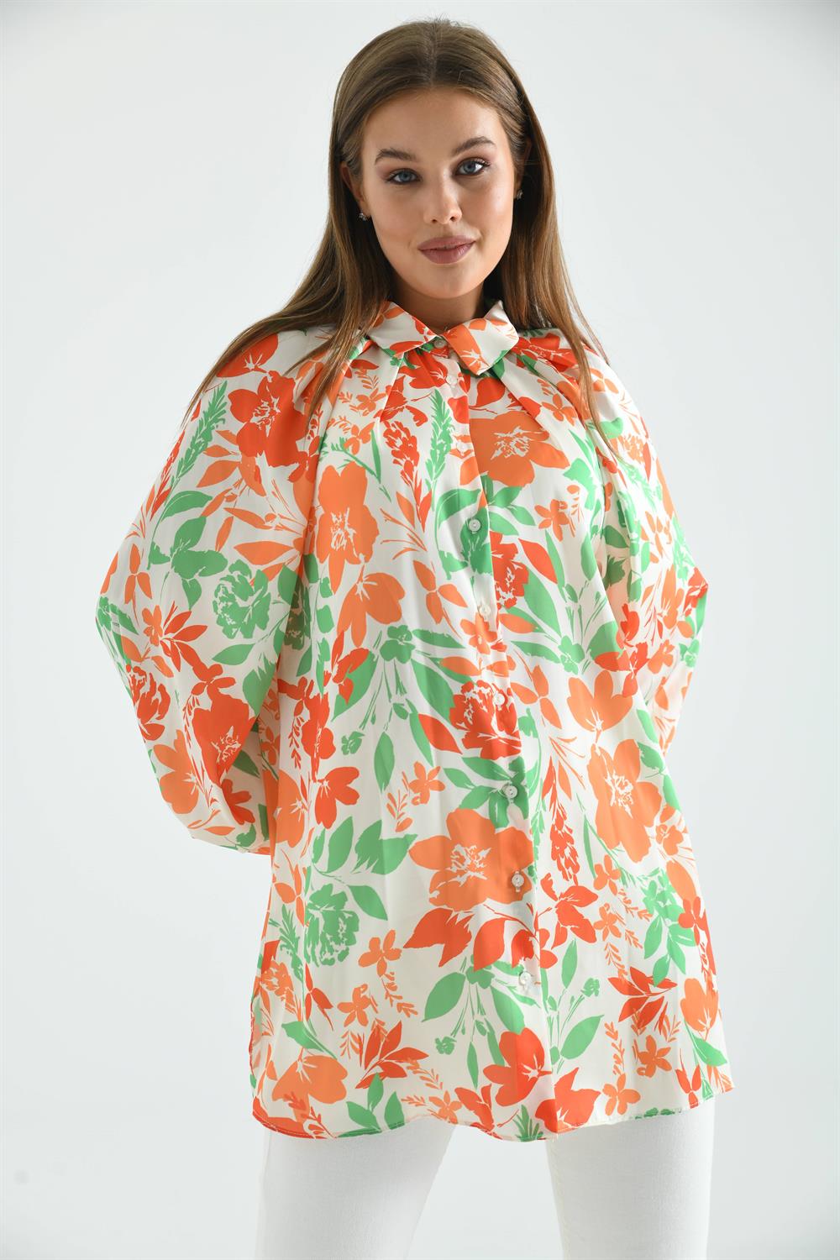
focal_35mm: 56
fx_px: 1960
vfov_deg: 35.6
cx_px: 420
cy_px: 630
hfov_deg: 24.2
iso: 100
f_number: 6.3
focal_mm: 56
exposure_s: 1/125
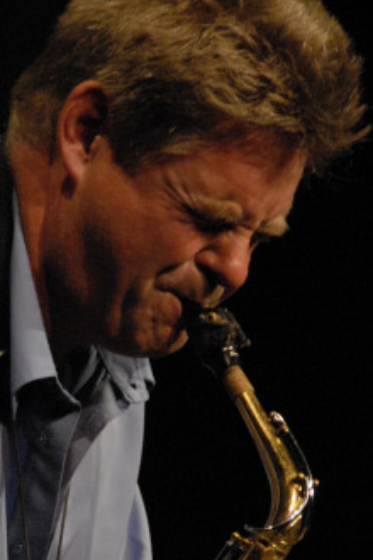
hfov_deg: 2.6
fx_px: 8081
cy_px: 456
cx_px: 70
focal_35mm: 520
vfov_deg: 4.0
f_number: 5.6
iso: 1600
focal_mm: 170
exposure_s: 1/160
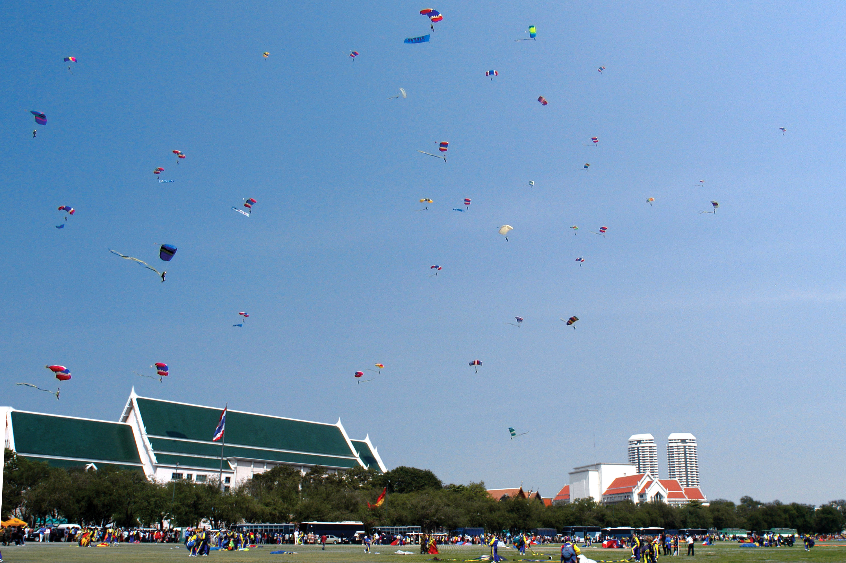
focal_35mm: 30
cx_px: 423
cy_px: 282
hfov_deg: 62.0
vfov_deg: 43.6
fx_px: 705
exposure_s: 1/400
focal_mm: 20
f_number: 11
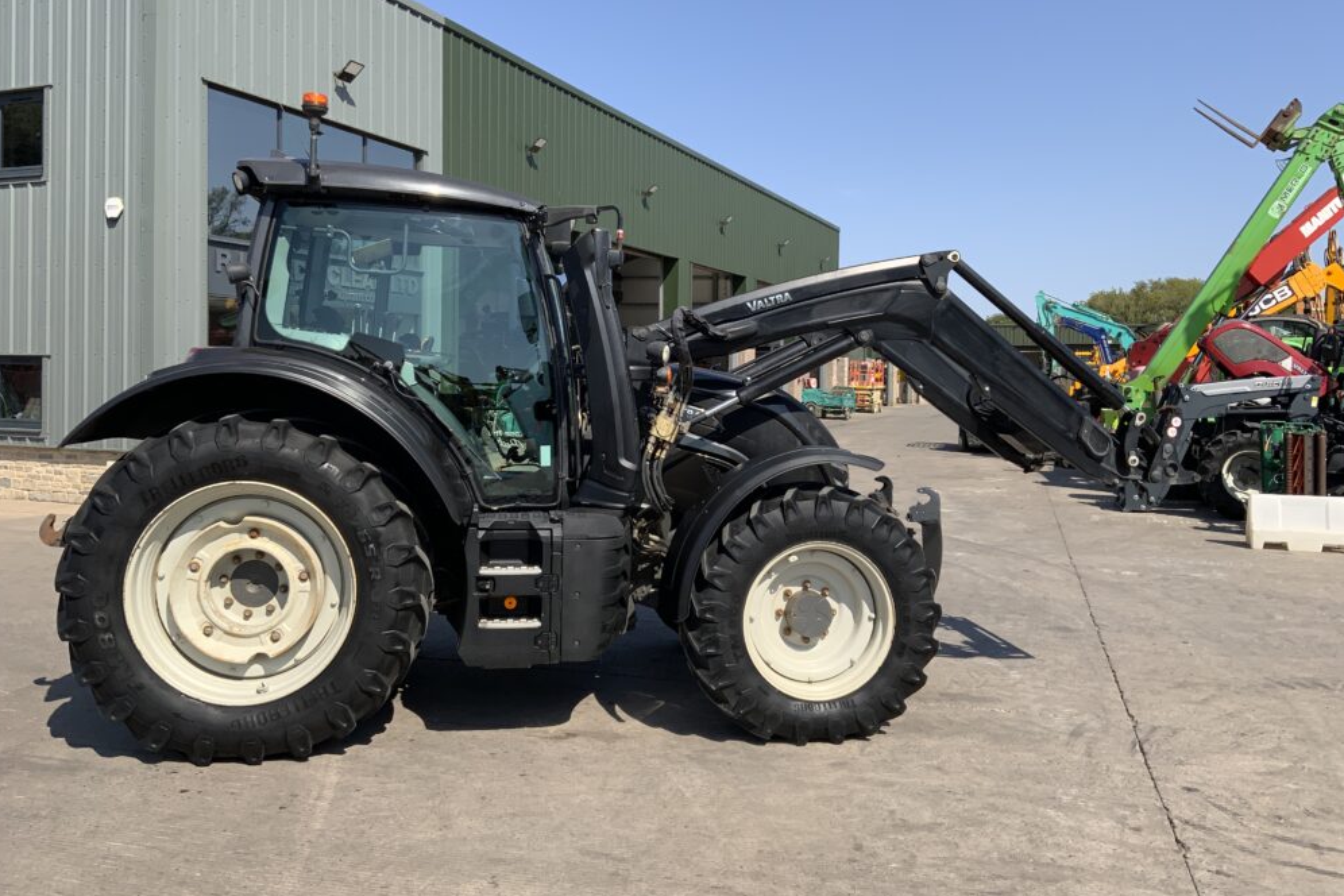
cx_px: 656
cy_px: 386
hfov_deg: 60.3
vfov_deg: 42.2
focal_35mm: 31
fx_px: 1157
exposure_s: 1/1675
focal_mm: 3
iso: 16
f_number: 1.8
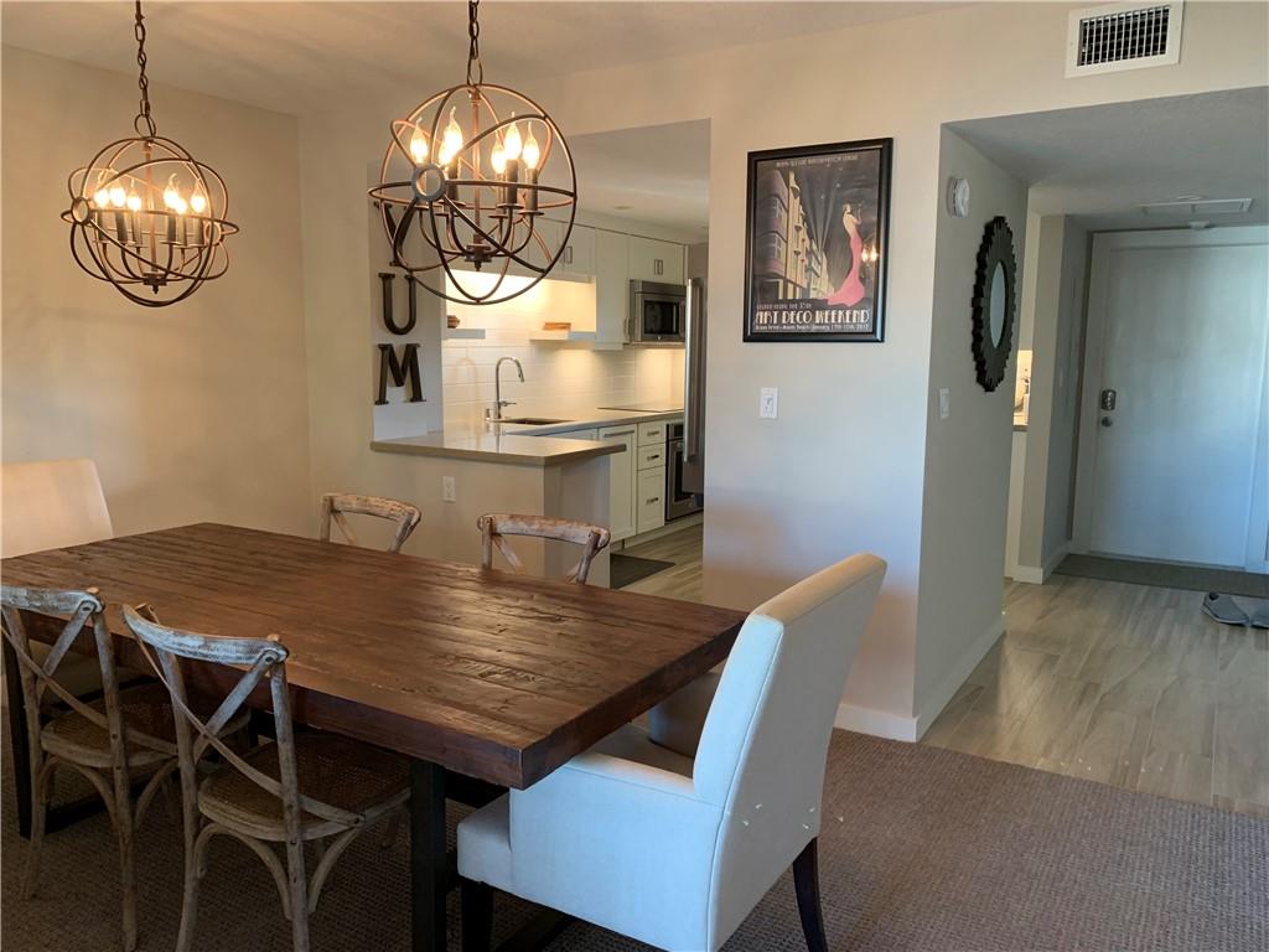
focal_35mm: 26
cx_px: 634
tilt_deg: -9.0
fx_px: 953
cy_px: 476
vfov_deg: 53.1
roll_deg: -1.3
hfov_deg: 67.3
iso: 200
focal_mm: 4.25
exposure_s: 1/60
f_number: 1.8
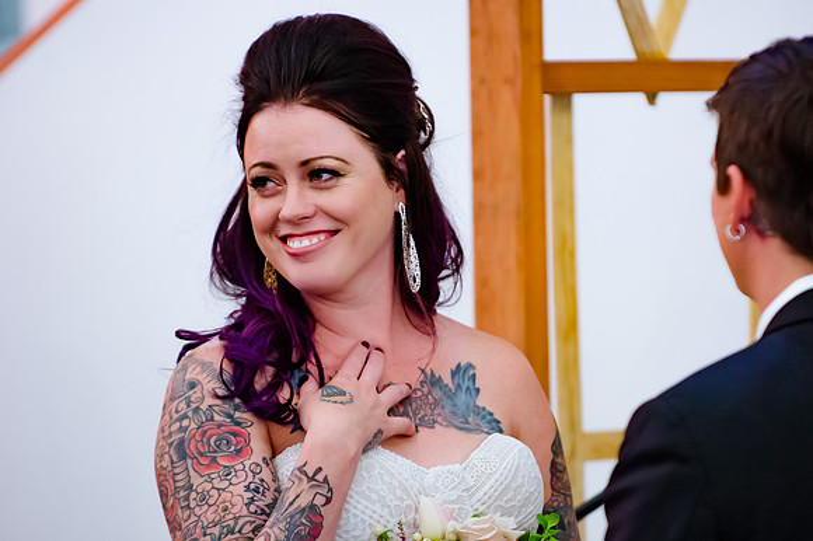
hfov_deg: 6.6
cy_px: 268
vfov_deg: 4.4
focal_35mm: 314
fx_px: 7095
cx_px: 485
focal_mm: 200
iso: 2500
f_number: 2.8
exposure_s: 1/160
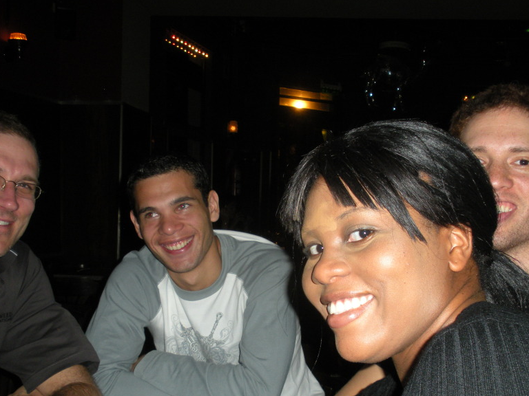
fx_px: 734
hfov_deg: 39.5
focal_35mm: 48
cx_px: 311
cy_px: 262
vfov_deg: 30.1
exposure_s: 1/60
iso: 122
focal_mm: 6.3
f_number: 3.5
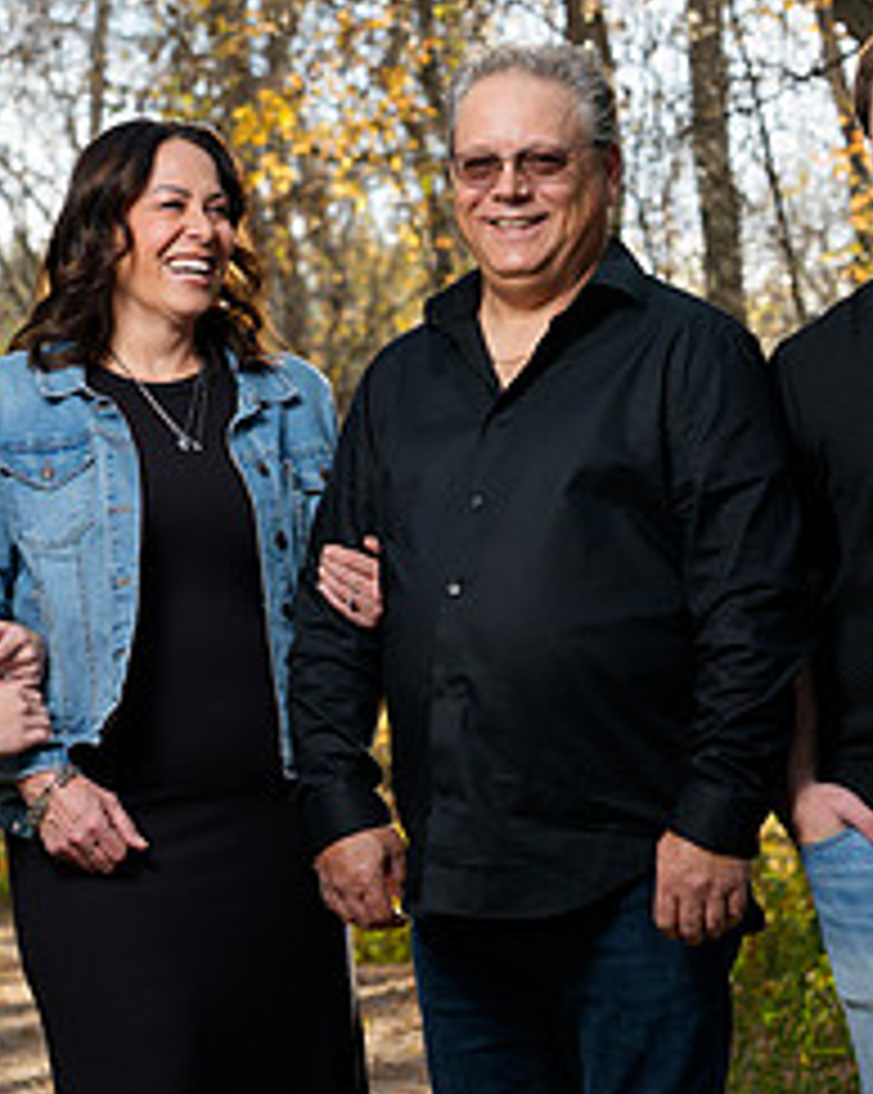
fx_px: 3622
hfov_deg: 13.7
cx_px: 270
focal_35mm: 112
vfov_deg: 17.2
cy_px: 592
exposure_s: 1/160
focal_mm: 50
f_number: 3.5
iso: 400
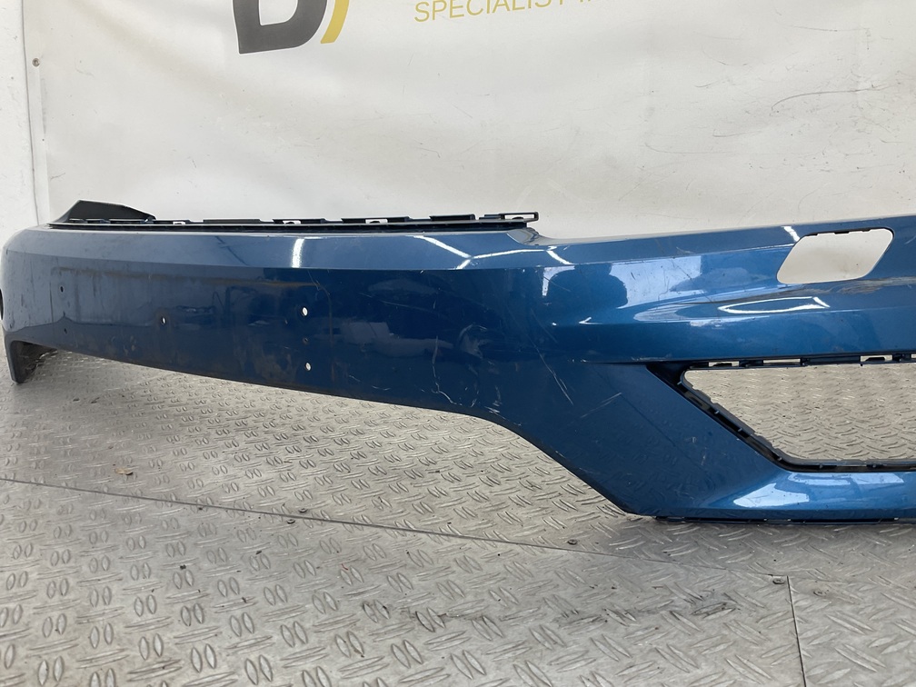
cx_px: 458
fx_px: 767
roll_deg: +1.0
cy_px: 344
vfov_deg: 48.2
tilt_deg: -10.7
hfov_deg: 61.7
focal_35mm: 29
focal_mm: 3
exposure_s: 1/120
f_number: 1.8
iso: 25
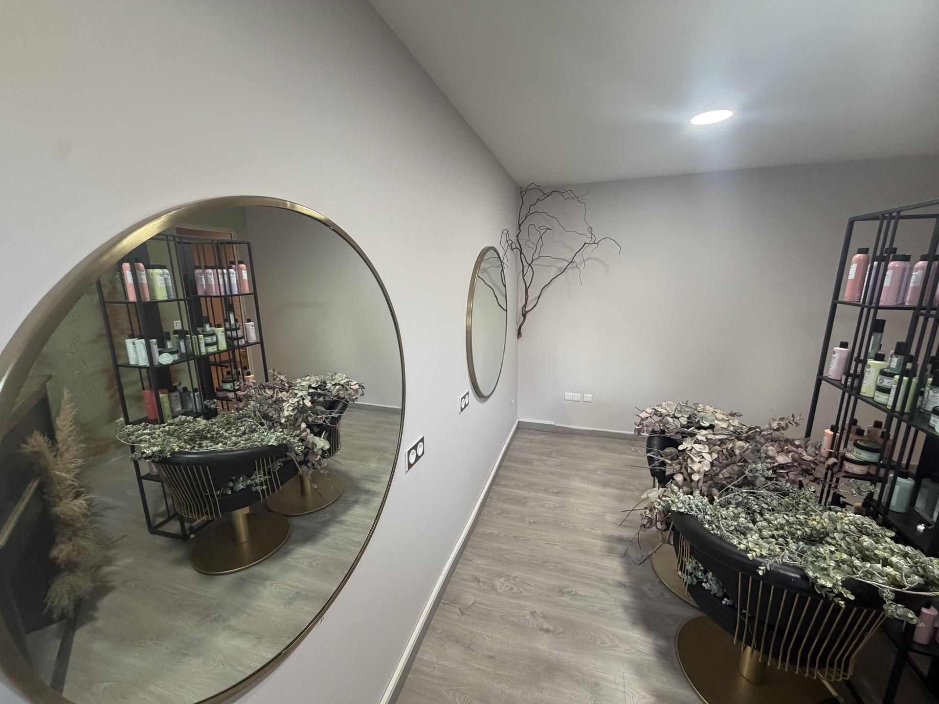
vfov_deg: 85.7
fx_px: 380
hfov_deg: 102.1
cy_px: 352
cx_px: 470
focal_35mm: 14
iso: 160
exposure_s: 1/50
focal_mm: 2.22
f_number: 2.2
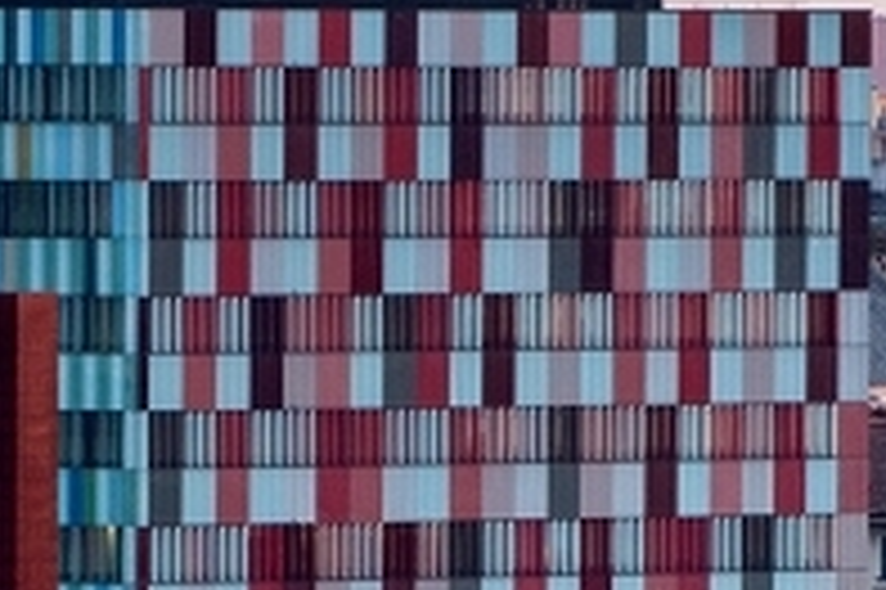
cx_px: 166
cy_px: 570
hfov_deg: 2.8
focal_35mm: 737
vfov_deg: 1.9
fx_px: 18123
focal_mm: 145
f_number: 9
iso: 800
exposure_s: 1/160
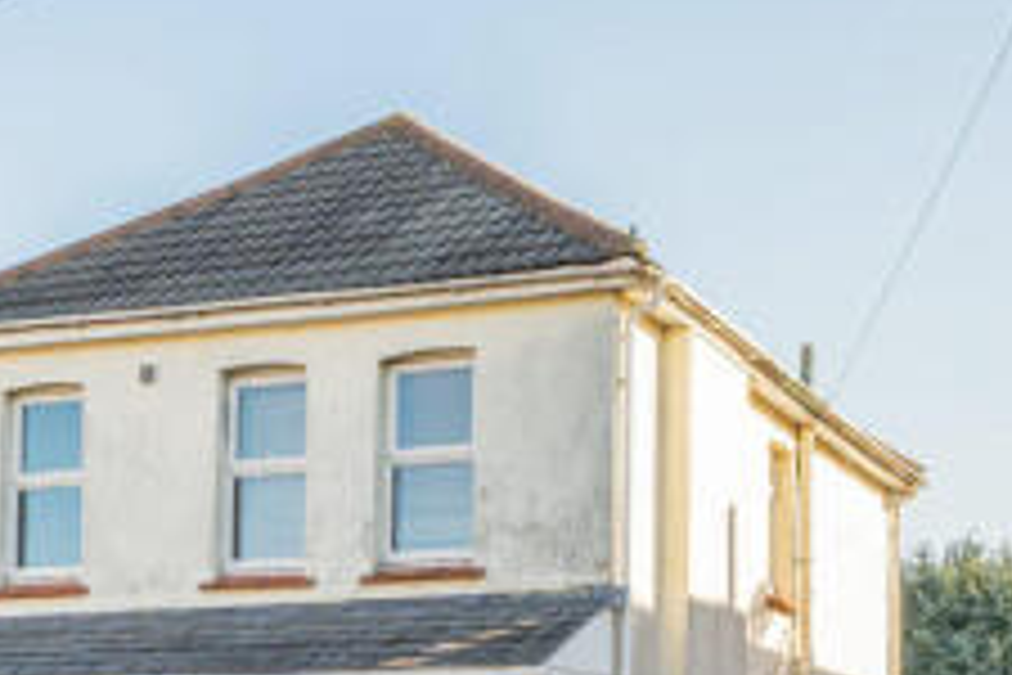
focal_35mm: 76
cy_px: 551
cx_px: 261
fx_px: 2136
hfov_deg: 26.3
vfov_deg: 17.8
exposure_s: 1/320
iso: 400
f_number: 8
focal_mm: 24
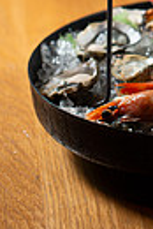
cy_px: -72
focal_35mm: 173
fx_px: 1100
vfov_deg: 11.5
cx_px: 208
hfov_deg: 7.8
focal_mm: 50
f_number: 3.2
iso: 200
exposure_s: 1/200
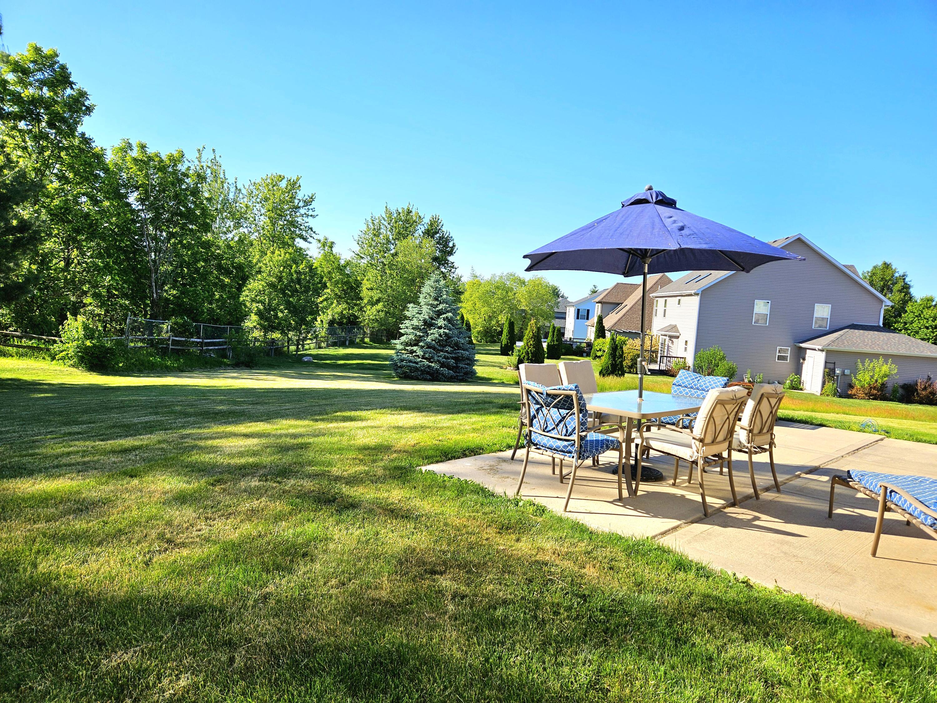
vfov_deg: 58.9
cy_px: 352
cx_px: 468
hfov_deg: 73.9
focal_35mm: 23
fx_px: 623
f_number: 1.8
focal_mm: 5.4
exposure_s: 1/1667
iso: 25
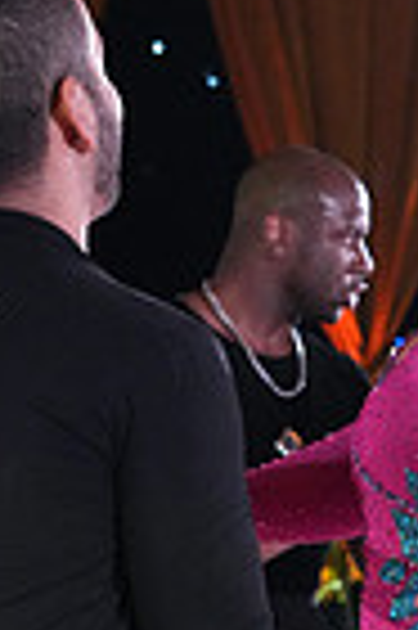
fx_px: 4277
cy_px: 873
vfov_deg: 8.3
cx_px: 321
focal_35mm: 245
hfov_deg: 5.6
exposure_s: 1/400
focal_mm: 59
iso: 8000
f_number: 5.6
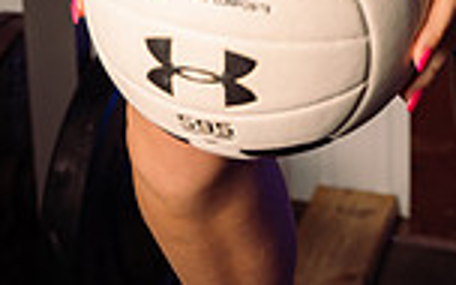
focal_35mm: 127
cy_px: -354
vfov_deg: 9.4
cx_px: 351
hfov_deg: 16.3
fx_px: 1578
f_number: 5
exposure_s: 1/250
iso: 320
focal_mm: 42
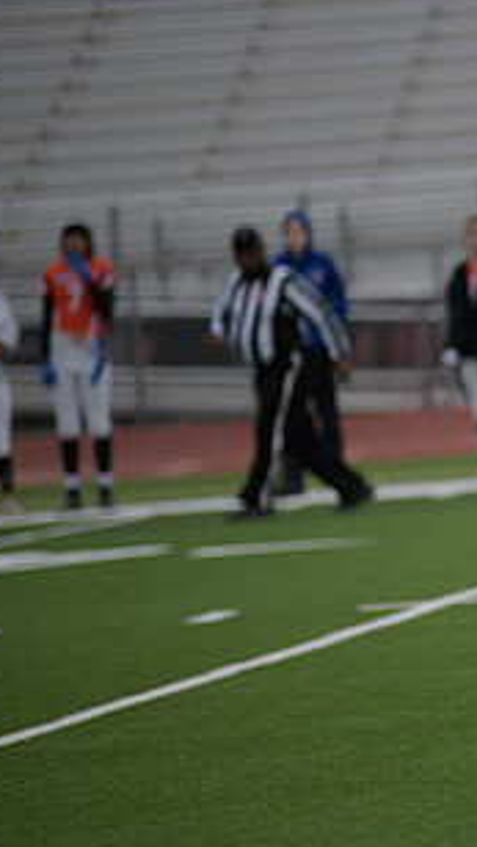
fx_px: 7769
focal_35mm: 346
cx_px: 758
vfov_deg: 6.2
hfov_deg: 3.5
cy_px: 432
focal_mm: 175
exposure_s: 1/200
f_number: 2.8
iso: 200
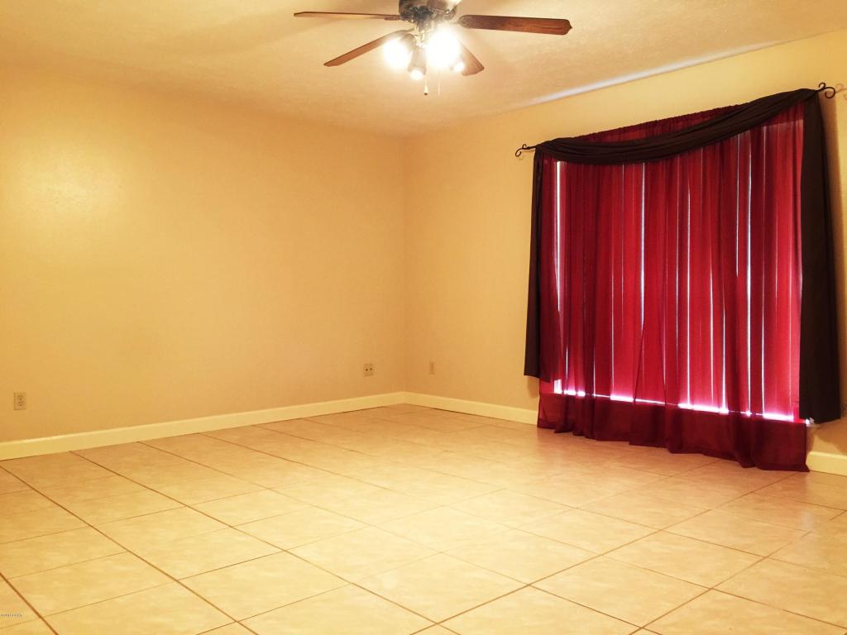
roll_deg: -0.7
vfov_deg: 48.2
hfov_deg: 61.7
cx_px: 424
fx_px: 710
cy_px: 318
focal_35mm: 29
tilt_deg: -3.1
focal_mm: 4.15
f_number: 2.2
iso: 125
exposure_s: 1/10
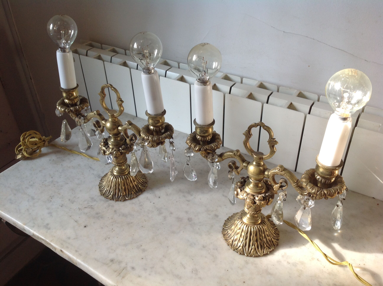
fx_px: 387
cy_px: 143
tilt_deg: -34.0
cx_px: 192
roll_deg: +2.8
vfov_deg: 40.6
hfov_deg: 52.7
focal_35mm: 35
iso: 50
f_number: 2.4
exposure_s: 1/40
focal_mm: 4.28
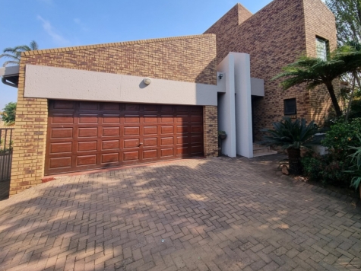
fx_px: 167
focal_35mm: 16
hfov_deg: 93.6
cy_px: 107
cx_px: 212
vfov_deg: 77.1
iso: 50
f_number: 2.2
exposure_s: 1/1072
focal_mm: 2.2
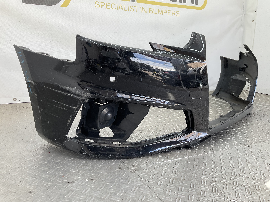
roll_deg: -2.1
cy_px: 101
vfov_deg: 48.2
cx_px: 135
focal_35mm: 29
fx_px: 226
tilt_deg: -13.9
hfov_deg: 61.7
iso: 20
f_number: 1.8
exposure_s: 1/100
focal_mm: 3
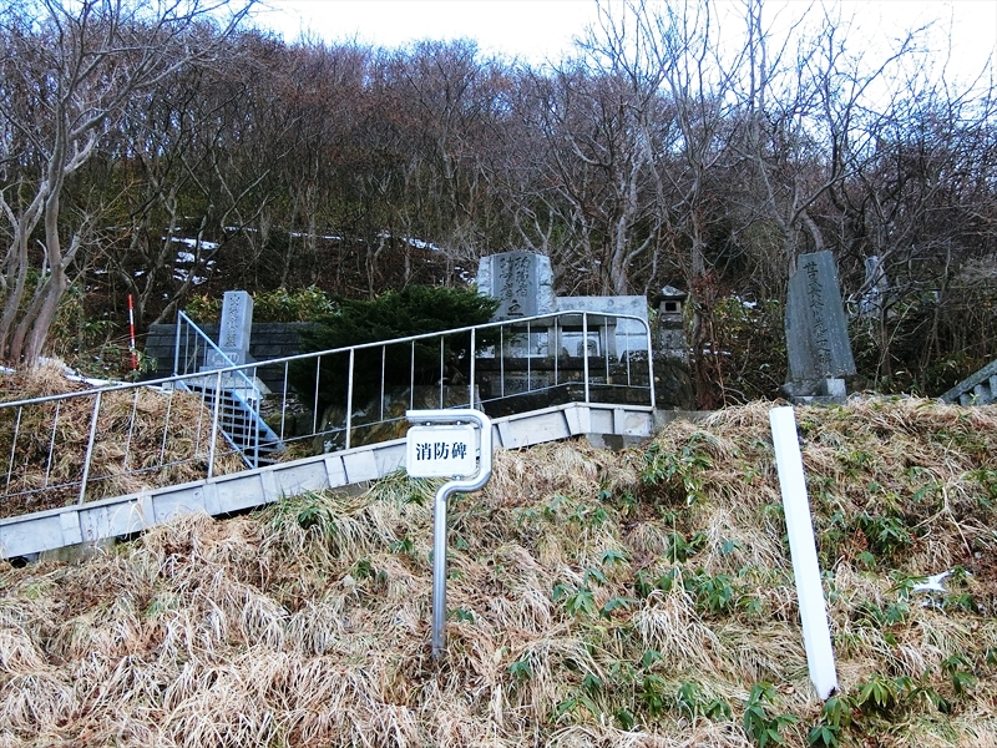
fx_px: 864
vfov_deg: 46.8
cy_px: 374
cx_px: 498
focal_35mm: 30
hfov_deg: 60.0
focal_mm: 6.4
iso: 320
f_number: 3.3
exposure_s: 1/125
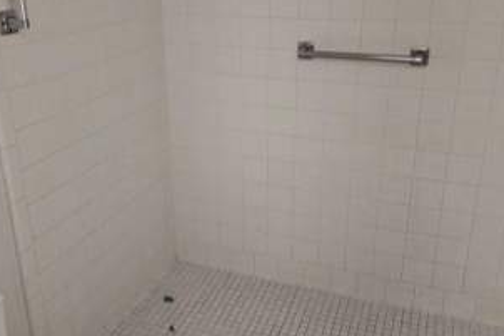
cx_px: 242
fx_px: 532
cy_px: 159
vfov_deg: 35.0
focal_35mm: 38
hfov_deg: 50.7
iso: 500
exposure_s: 1/30
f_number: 1.7
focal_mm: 6.3
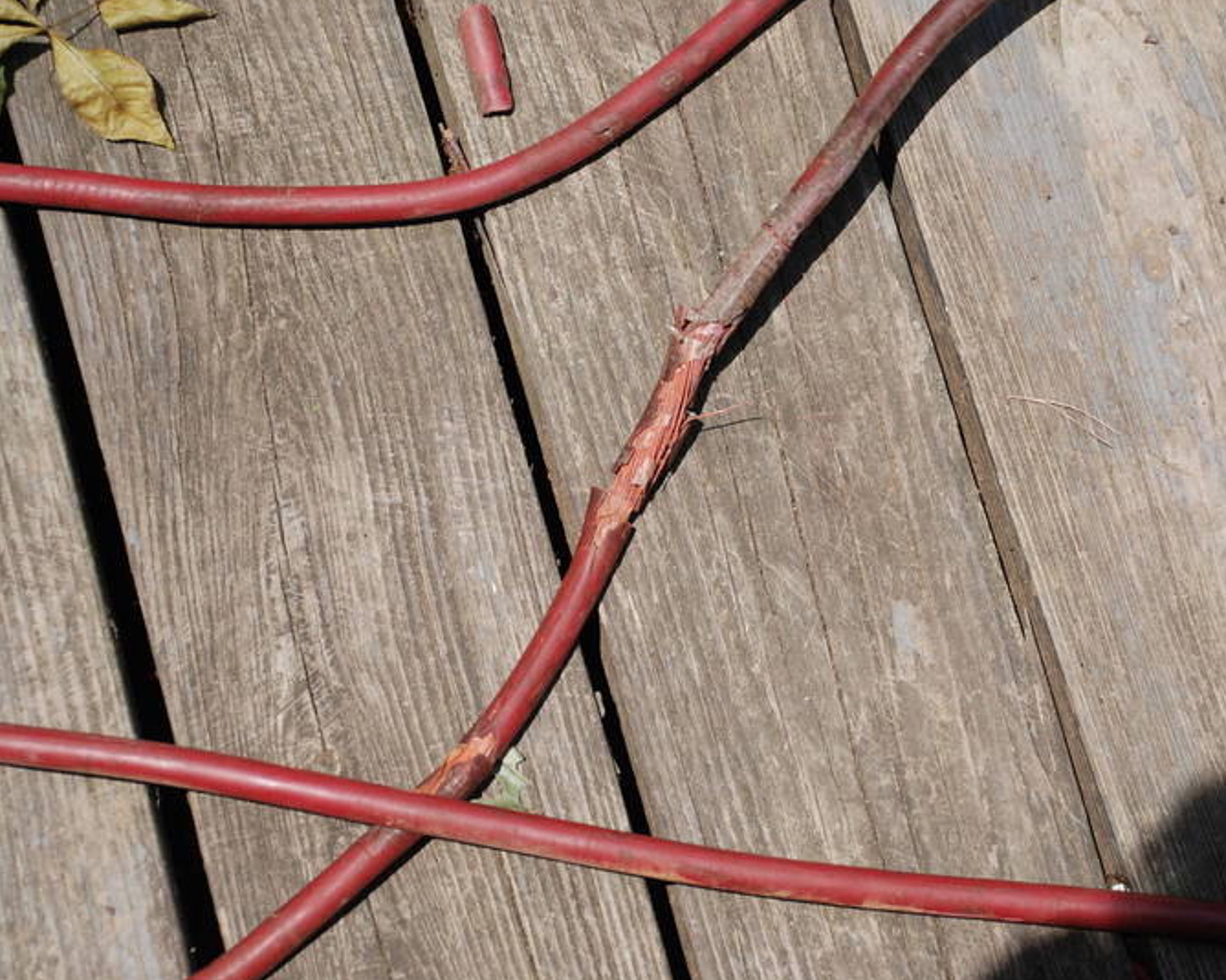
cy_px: 491
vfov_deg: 15.5
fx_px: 3592
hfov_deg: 19.3
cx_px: 740
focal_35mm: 99
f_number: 5.6
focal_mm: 58
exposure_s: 1/500
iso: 125
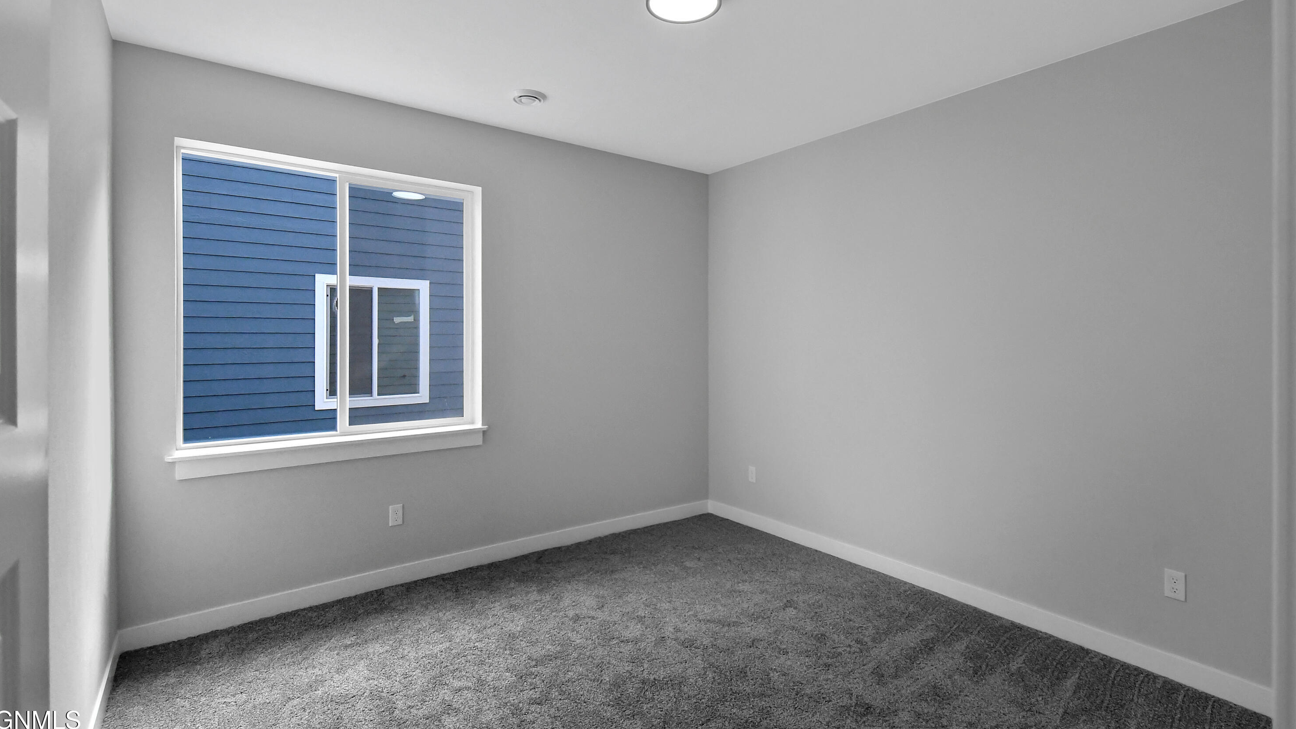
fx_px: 550
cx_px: 652
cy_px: 321
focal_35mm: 16
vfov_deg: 66.8
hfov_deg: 99.4
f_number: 8
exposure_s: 1/640
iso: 3200
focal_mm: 10
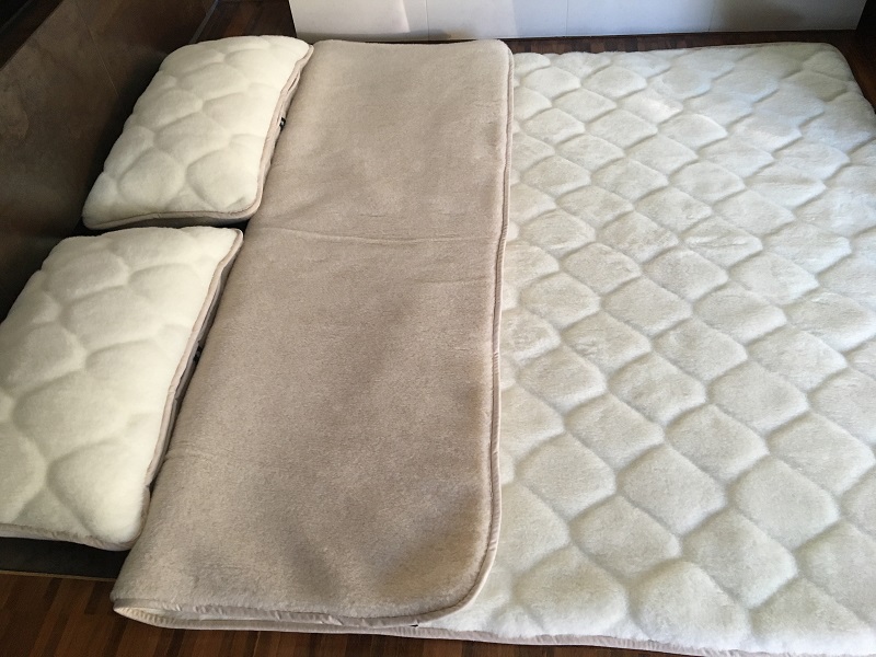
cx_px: 438
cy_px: 328
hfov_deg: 61.7
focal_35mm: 29
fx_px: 734
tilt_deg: -49.8
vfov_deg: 48.2
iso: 160
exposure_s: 1/33
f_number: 2.2
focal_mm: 4.15
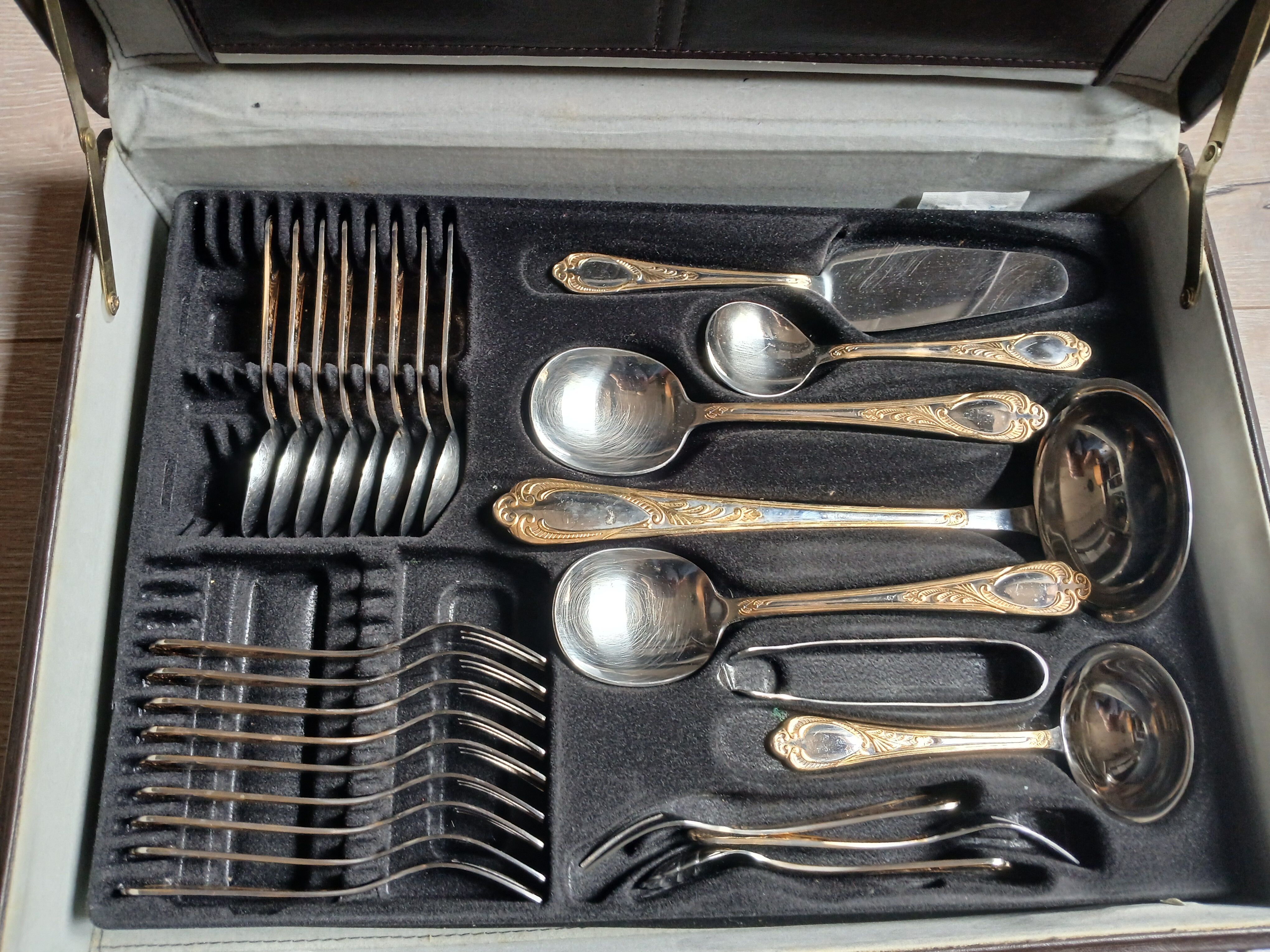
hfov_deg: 67.3
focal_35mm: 26
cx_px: 635
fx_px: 954
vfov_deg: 53.1
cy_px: 476
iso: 250
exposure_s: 1/50
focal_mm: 3.98
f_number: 1.8
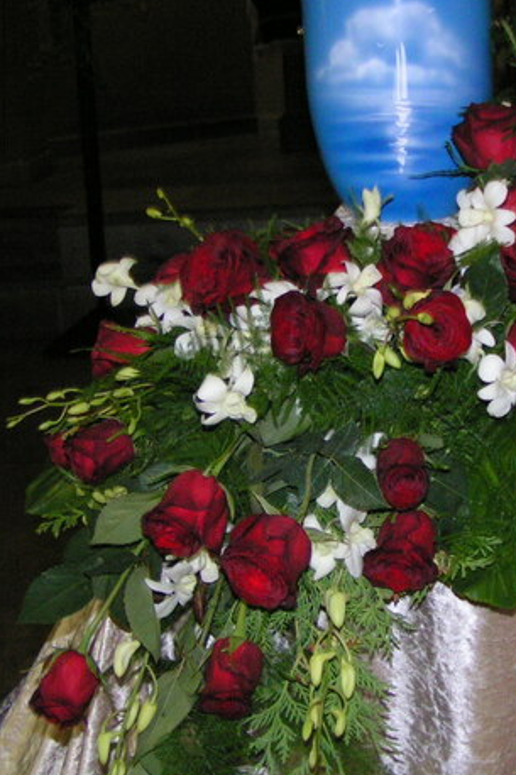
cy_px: 323
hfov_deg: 21.1
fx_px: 1377
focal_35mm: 64
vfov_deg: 31.4
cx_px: 382
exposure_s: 1/40
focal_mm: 5.8
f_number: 2.8
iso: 200
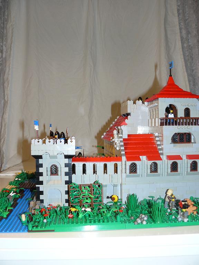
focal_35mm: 36
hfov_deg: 39.7
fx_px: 276
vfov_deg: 51.4
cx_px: 100
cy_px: 132
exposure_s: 1/30
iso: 100
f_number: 2.8
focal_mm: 6
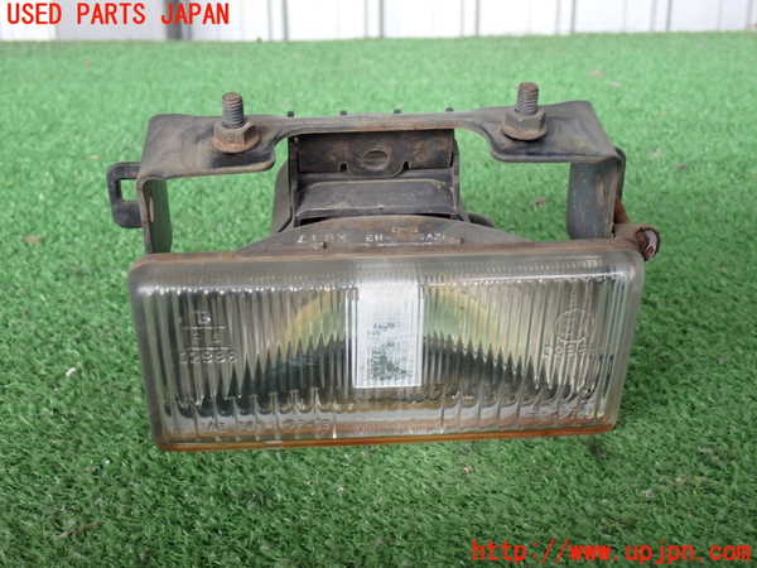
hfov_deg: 38.2
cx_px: 378
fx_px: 1093
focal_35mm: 50
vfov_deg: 29.1
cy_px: 284
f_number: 3.2
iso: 400
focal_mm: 9.01
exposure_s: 1/50
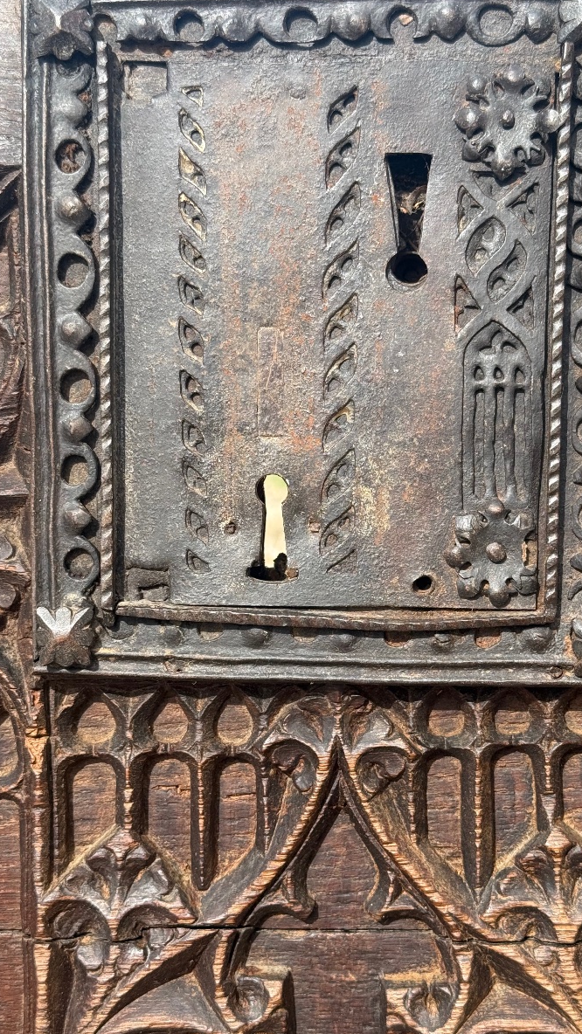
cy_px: 515
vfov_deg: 39.2
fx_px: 1454
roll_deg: -1.7
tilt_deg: -7.8
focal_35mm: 53
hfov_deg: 22.6
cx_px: 345
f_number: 1.78
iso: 64
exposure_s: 1/1715
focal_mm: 6.76
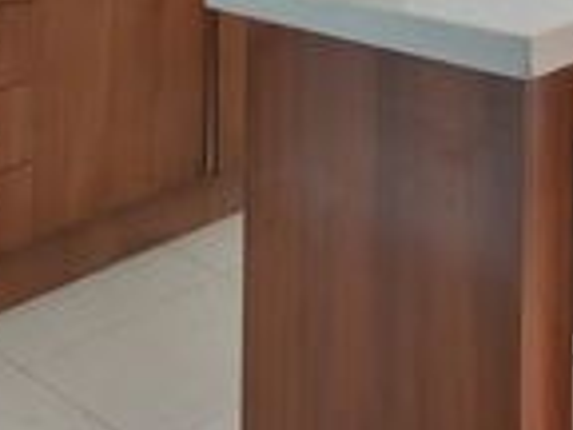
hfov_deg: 30.0
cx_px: 573
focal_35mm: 60
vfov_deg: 20.9
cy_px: -205
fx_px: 993
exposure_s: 1/400
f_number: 9
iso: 500
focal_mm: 14
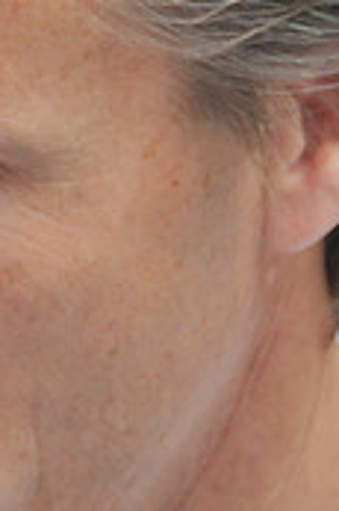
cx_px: -99
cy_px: 148
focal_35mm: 653
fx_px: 9241
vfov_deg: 3.2
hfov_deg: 2.1
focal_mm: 130
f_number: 5.6
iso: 200
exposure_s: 1/125
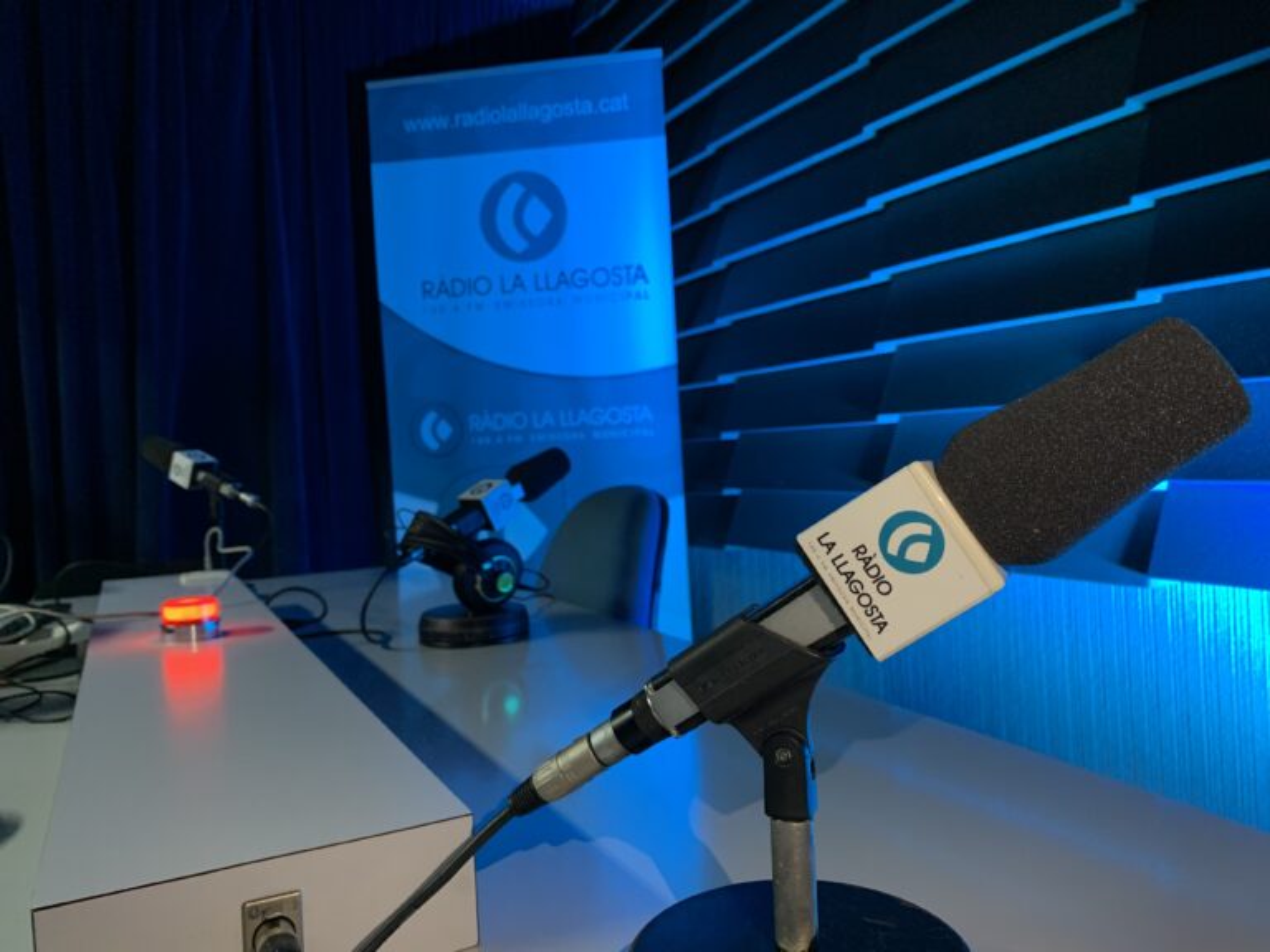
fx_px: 954
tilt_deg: -1.1
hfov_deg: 67.3
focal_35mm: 26
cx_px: 635
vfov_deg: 53.1
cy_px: 476
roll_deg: +3.1
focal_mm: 4.25
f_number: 1.8
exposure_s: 1/50
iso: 200
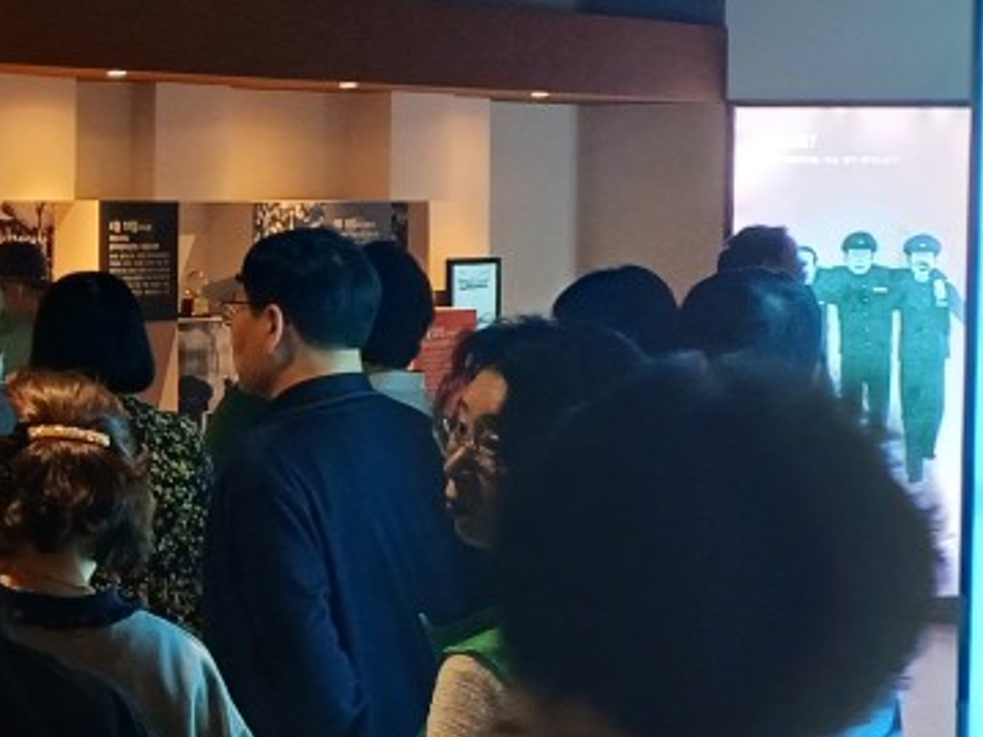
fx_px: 2328
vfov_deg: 18.0
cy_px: 288
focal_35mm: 82
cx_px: -181
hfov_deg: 22.1
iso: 200
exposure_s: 1/40
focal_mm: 5.06
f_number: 1.8
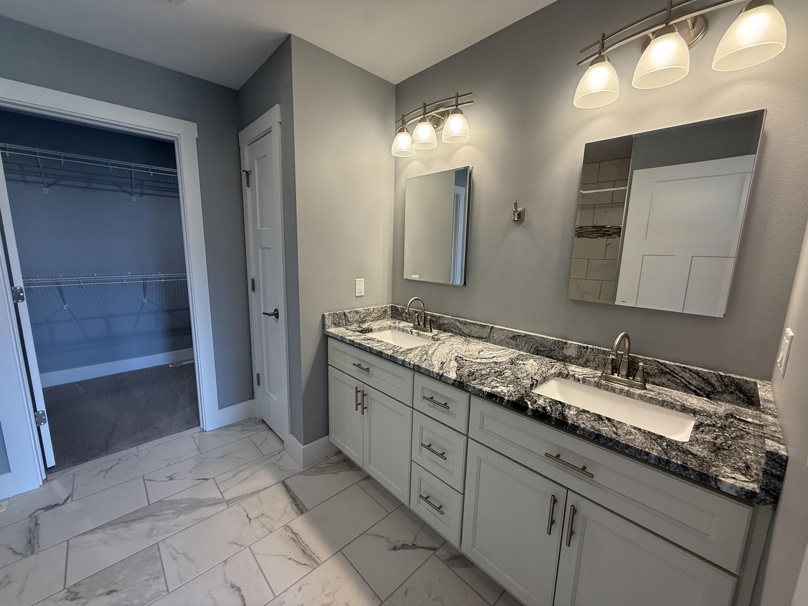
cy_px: 303
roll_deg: -1.5
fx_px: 327
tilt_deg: -8.9
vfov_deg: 85.7
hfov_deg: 102.1
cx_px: 404
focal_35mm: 14
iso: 160
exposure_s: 1/120
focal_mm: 2.22
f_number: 2.2
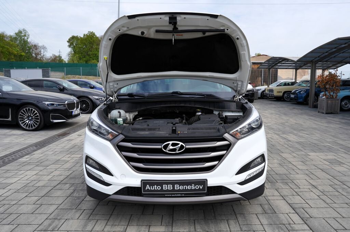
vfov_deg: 49.3
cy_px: 116
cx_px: 175
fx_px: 252
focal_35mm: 26
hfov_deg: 69.5
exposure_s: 1/320
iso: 100
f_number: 8
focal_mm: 26
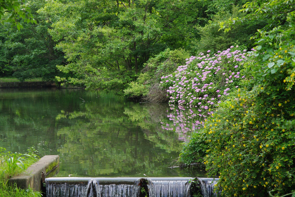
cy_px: 98
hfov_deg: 19.5
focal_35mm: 105
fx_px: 860
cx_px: 148
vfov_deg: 13.0
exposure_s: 1/100
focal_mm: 70
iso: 200
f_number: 6.3
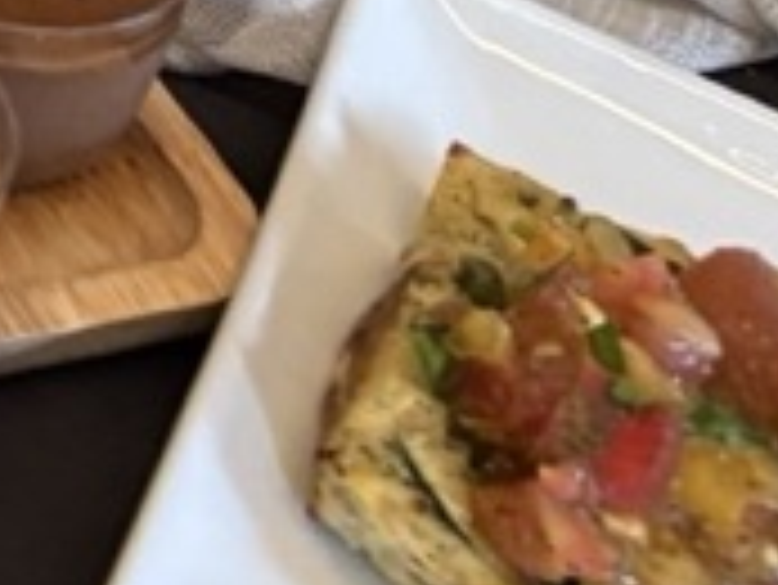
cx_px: -1907
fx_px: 4048
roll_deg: -3.1
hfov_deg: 8.3
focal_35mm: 180
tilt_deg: -32.3
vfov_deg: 7.1
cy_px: -1323
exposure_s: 1/50
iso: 250
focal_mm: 5.96
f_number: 1.6
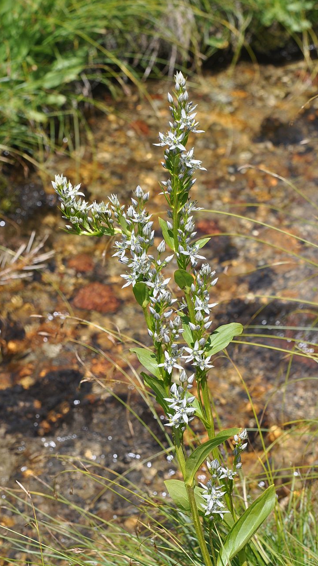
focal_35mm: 119
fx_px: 1777
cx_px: 176
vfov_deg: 18.1
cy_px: 284
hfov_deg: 10.2
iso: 200
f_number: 8
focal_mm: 75
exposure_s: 1/320
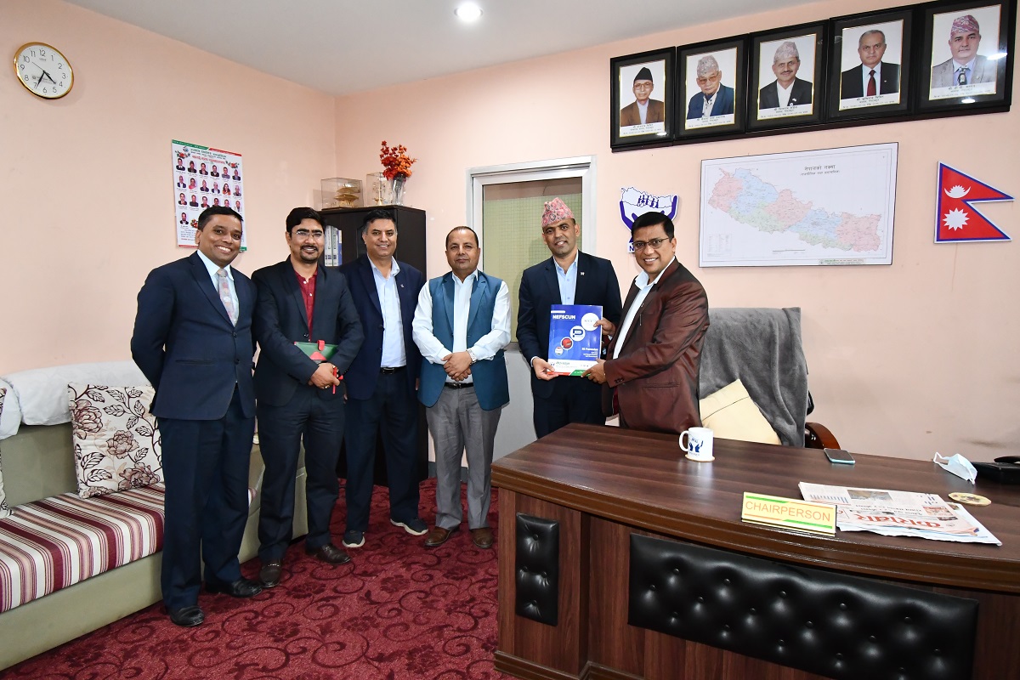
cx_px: 510
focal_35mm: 21
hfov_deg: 81.2
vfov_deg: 59.5
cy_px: 340
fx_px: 595
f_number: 5
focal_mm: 14
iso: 4000
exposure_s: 1/60
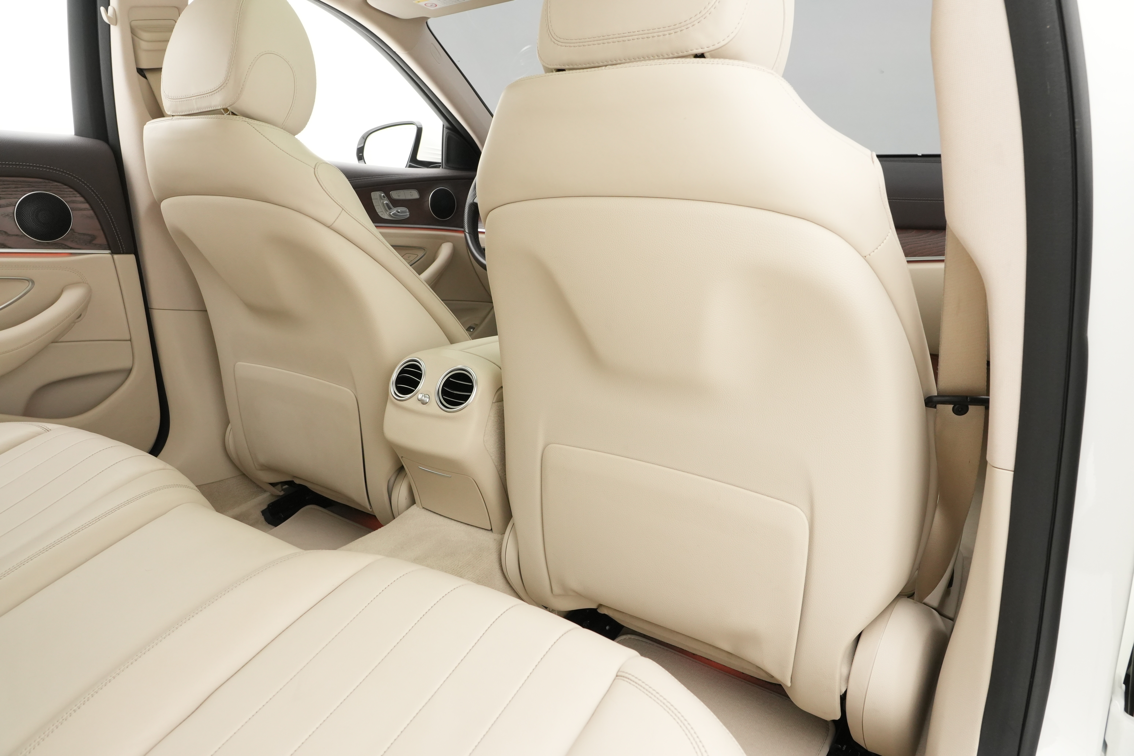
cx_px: 567
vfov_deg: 53.1
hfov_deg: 73.7
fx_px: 756
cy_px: 378
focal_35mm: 24
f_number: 7.1
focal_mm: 16
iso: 1000
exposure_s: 1/40
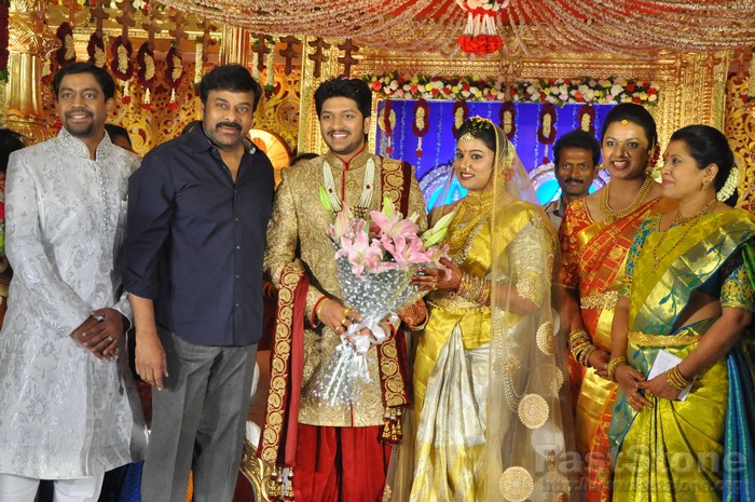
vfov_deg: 21.5
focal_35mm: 63
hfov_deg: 31.9
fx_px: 1320
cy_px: 251
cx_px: 378
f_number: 6.3
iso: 1600
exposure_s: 1/125
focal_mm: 42
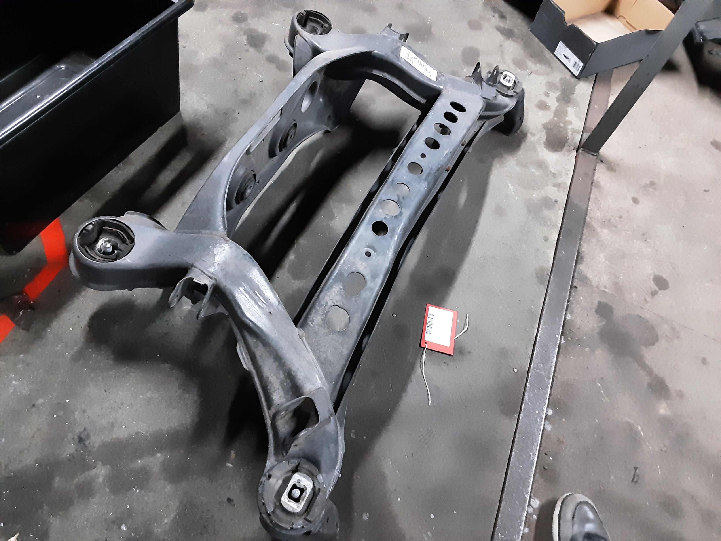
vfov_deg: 51.4
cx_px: 360
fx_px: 562
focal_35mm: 27
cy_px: 270
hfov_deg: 65.3
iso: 640
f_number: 1.9
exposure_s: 1/20
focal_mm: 2.91
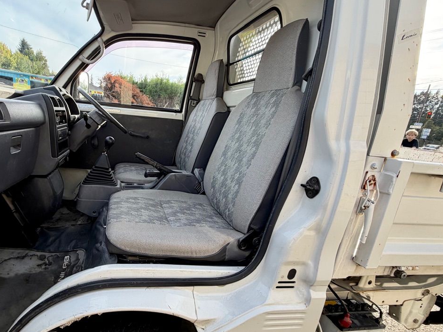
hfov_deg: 82.9
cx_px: 163
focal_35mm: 19
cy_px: 172
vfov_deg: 68.6
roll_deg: -4.9
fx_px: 243
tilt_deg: -14.4
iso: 50
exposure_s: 1/230
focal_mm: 2.22
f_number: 2.2
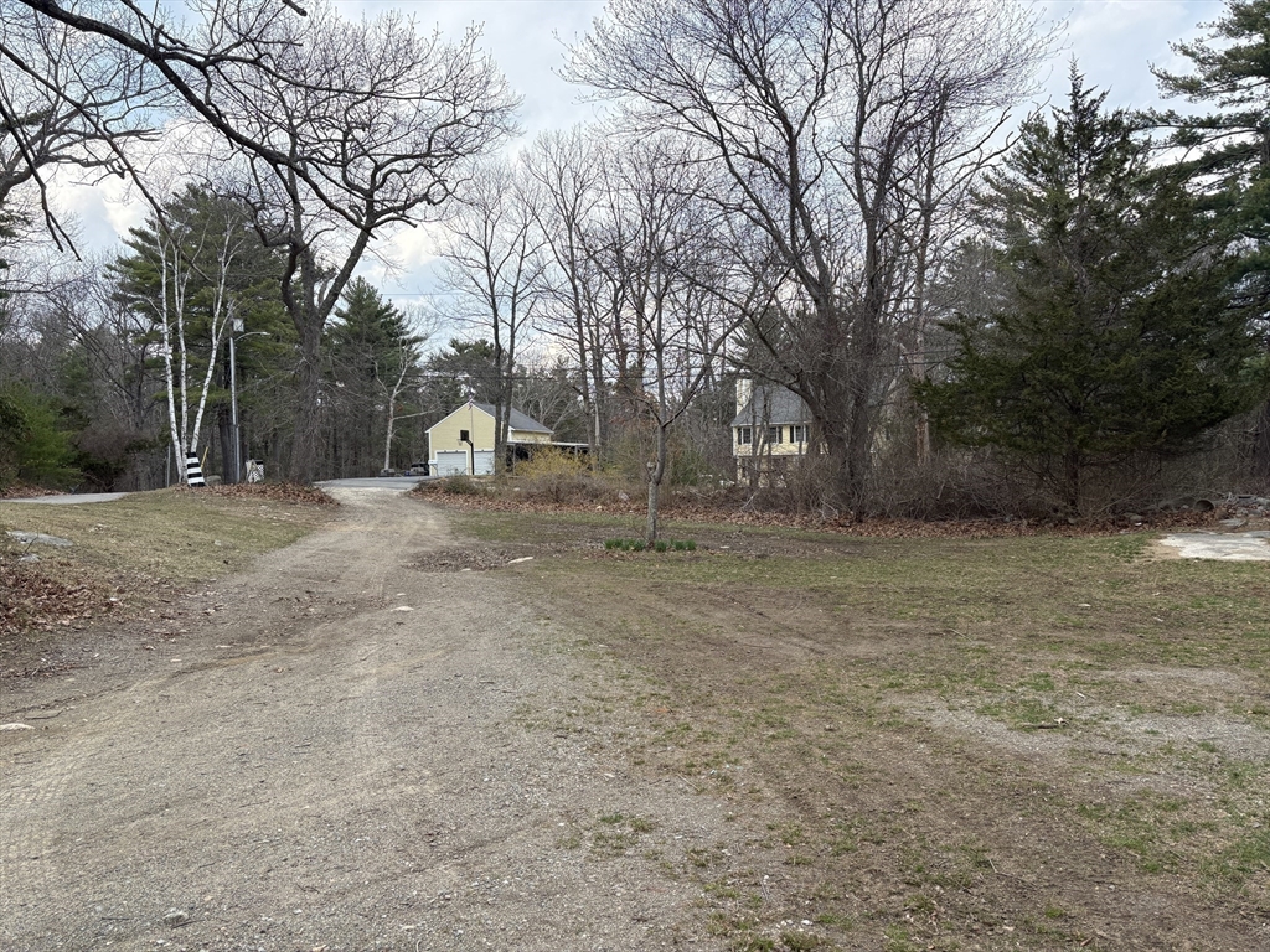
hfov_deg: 67.3
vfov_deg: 53.1
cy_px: 476
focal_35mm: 26
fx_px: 954
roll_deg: +1.2
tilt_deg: -0.9
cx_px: 635
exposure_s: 1/1667
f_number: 1.6
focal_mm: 5.96
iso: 64
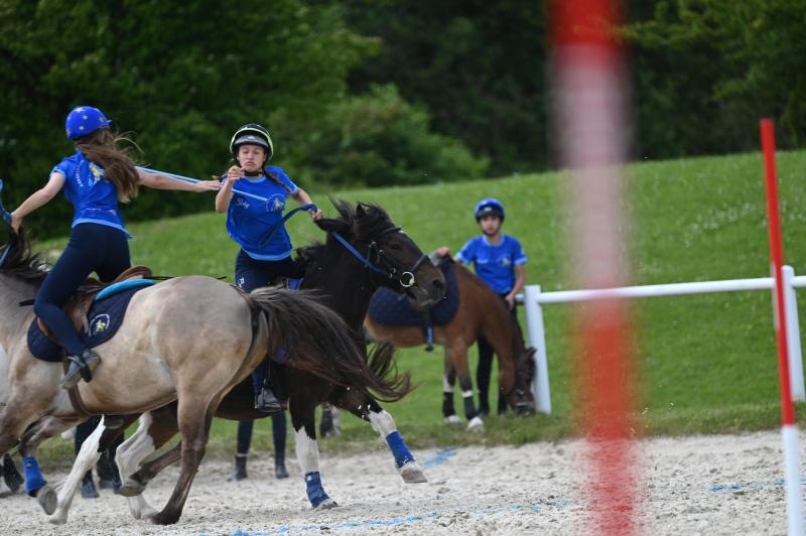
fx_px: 8948
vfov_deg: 3.4
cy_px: 268
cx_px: 403
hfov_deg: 5.2
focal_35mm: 400
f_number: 5.6
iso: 450
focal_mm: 400
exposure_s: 1/1250
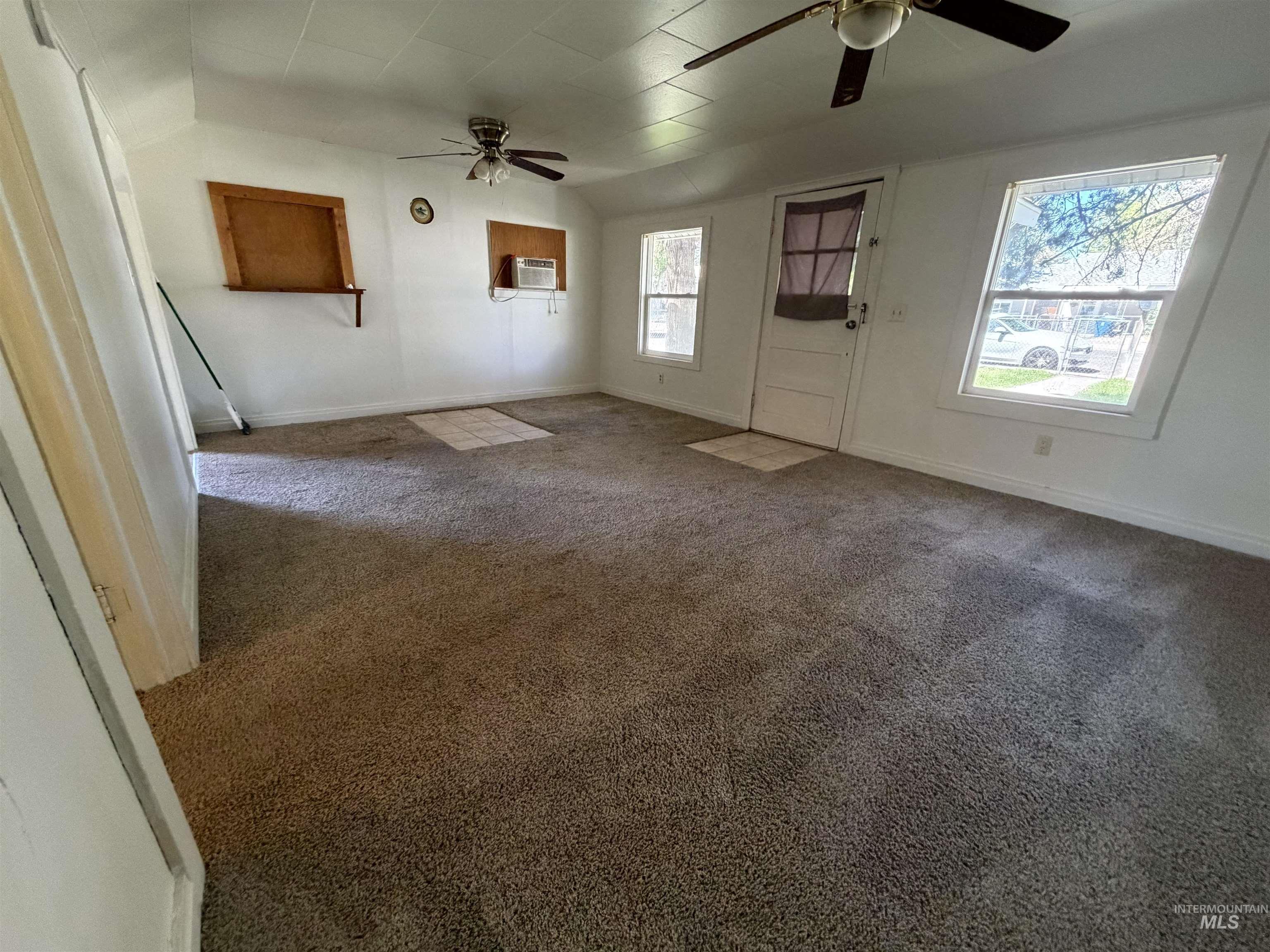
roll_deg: -1.1
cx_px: 635
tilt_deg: -17.9
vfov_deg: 85.7
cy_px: 476
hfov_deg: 102.1
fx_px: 514
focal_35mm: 14
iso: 500
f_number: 2.2
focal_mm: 2.22
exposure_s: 1/60
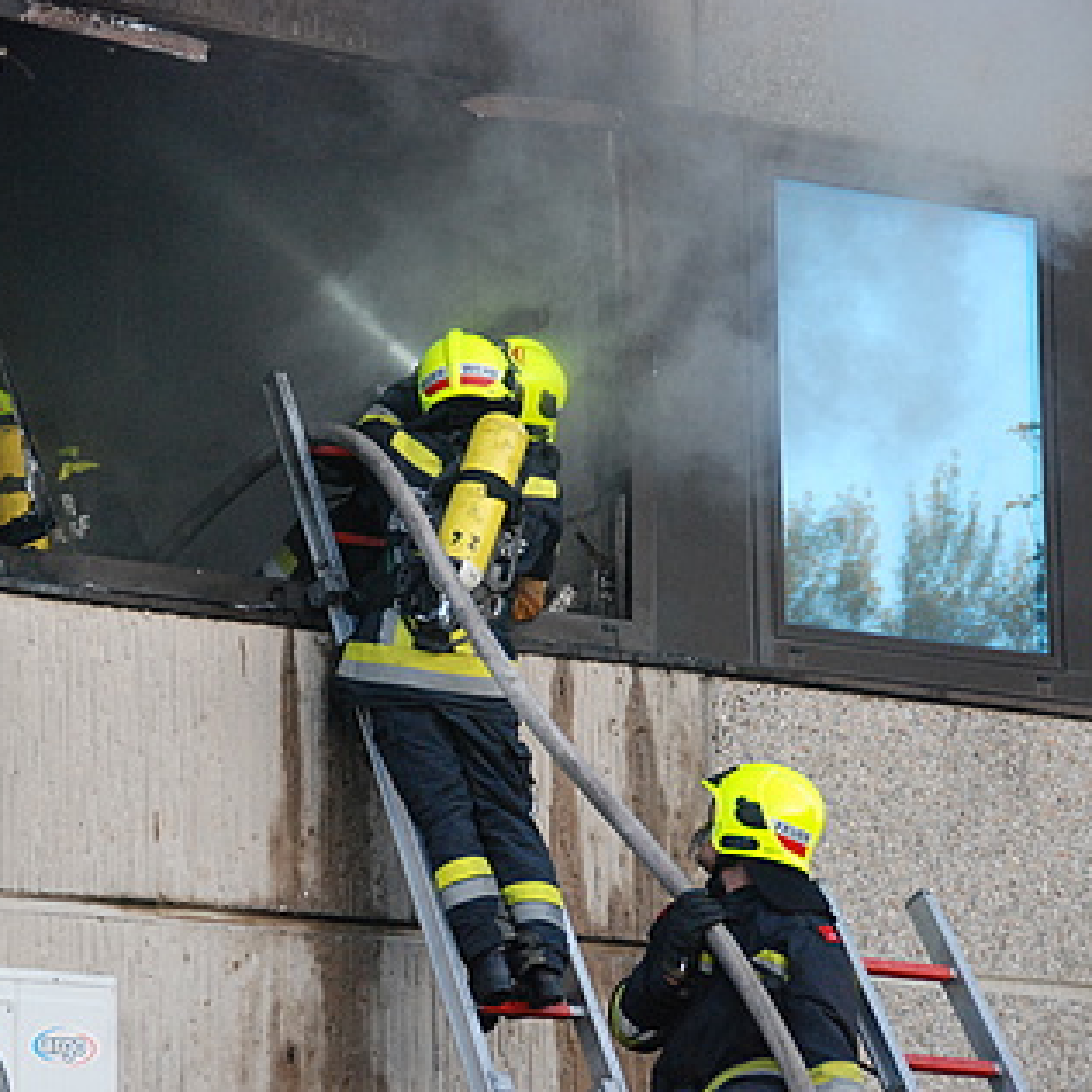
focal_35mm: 183
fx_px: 6519
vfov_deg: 9.6
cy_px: 544
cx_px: 368
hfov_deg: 9.6
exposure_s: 1/100
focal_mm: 95
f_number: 5.3
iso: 1250
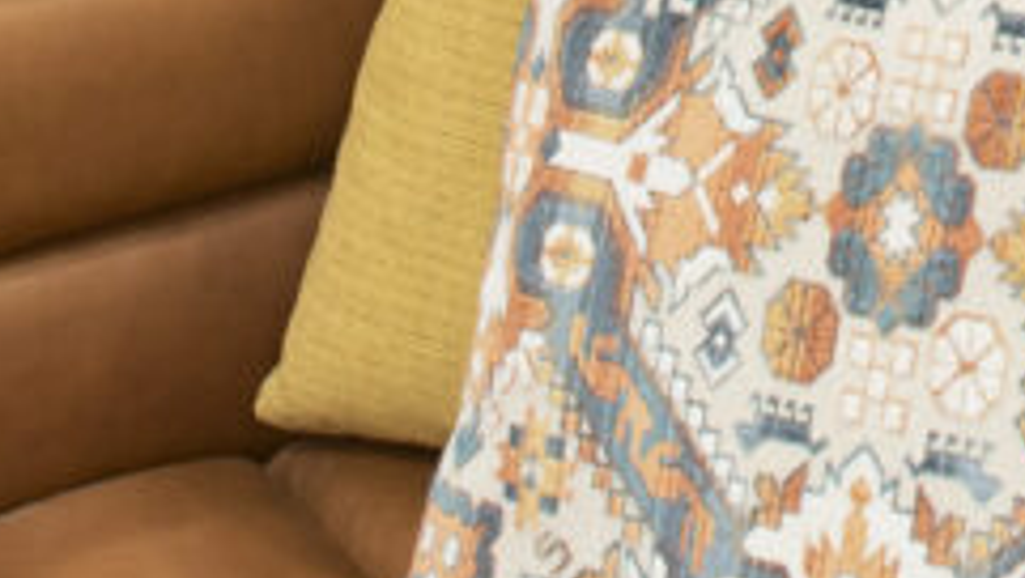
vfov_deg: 5.4
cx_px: 1599
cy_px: -1609
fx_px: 5440
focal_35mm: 200
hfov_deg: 10.4
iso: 250
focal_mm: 24
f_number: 11
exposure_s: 1/2
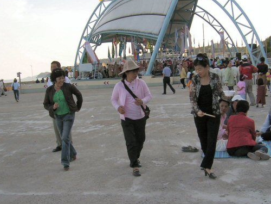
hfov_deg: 38.9
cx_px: 140
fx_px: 384
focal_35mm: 49
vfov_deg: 29.6
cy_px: 118
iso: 50
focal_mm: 5.4
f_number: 4.8
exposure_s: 1/168
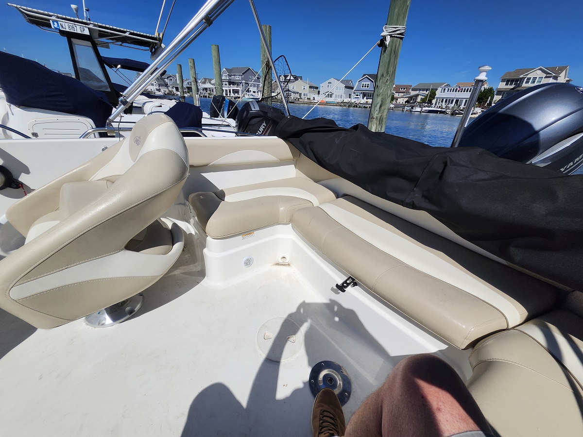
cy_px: 218
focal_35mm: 13
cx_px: 292
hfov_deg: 106.2
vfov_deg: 89.9
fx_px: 219
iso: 40
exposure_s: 1/4648
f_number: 2.2
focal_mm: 1.74
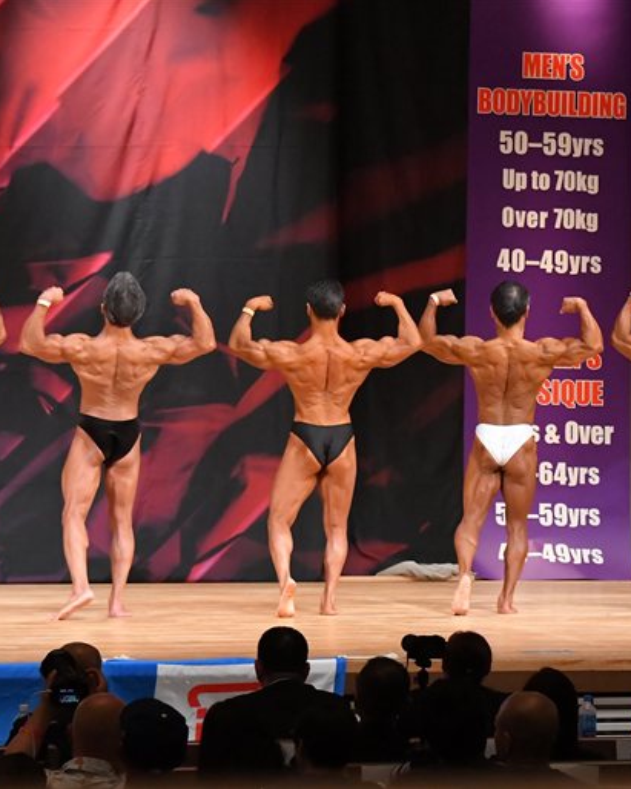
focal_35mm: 208
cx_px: 506
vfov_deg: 9.3
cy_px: 394
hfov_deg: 7.4
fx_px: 4857
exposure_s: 1/400
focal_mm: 98
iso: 7200
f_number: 5.6
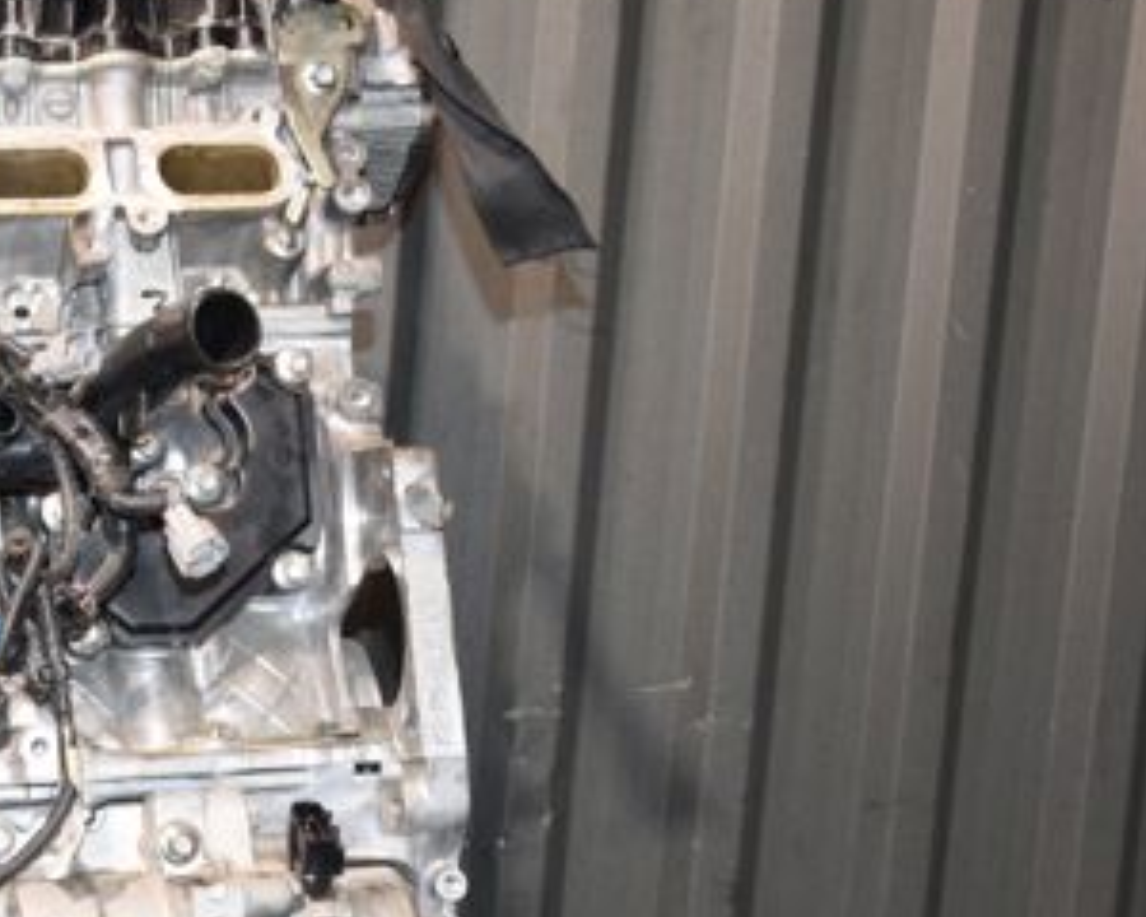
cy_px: 573
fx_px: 2544
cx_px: 76
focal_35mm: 75
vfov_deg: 20.4
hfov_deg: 24.5
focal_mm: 25
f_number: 5.6
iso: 1600
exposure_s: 1/60
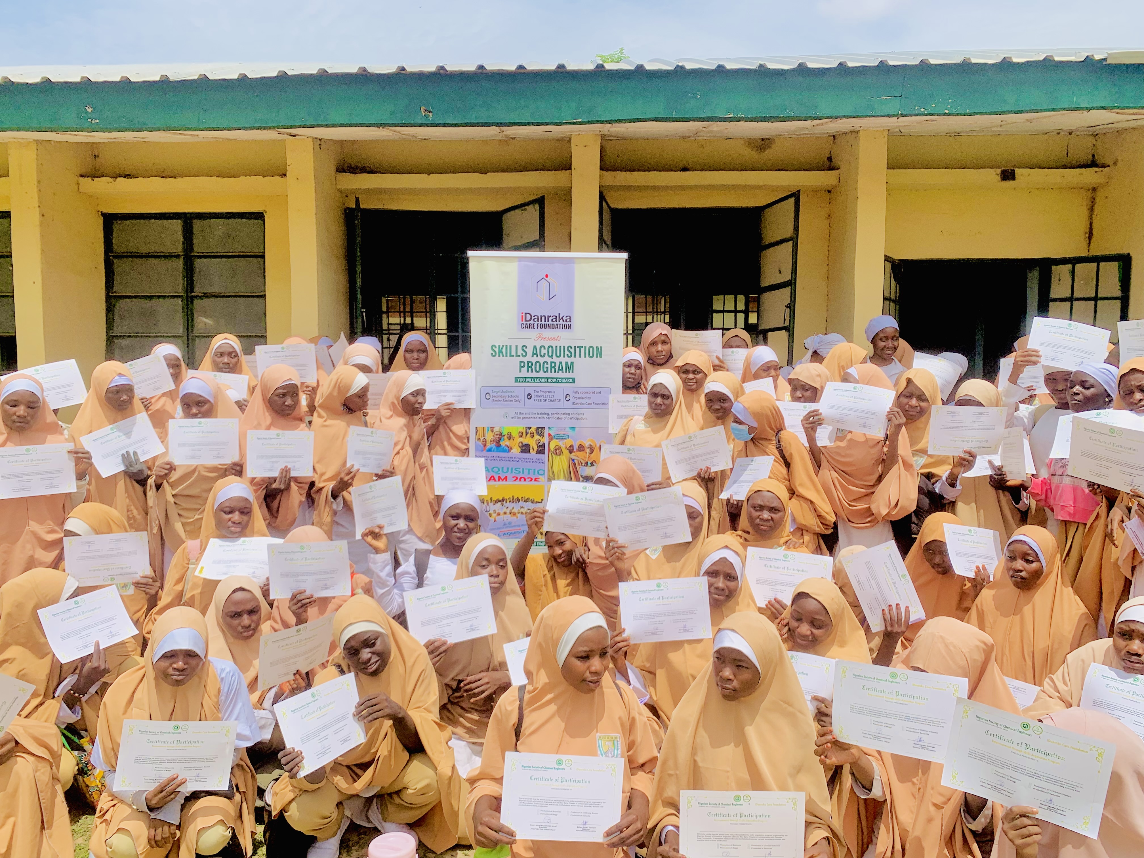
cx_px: 572
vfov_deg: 53.1
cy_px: 429
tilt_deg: -2.8
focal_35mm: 26
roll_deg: +0.4
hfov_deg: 67.3
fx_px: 859
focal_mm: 4.25
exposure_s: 1/3788
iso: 25
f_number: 1.8
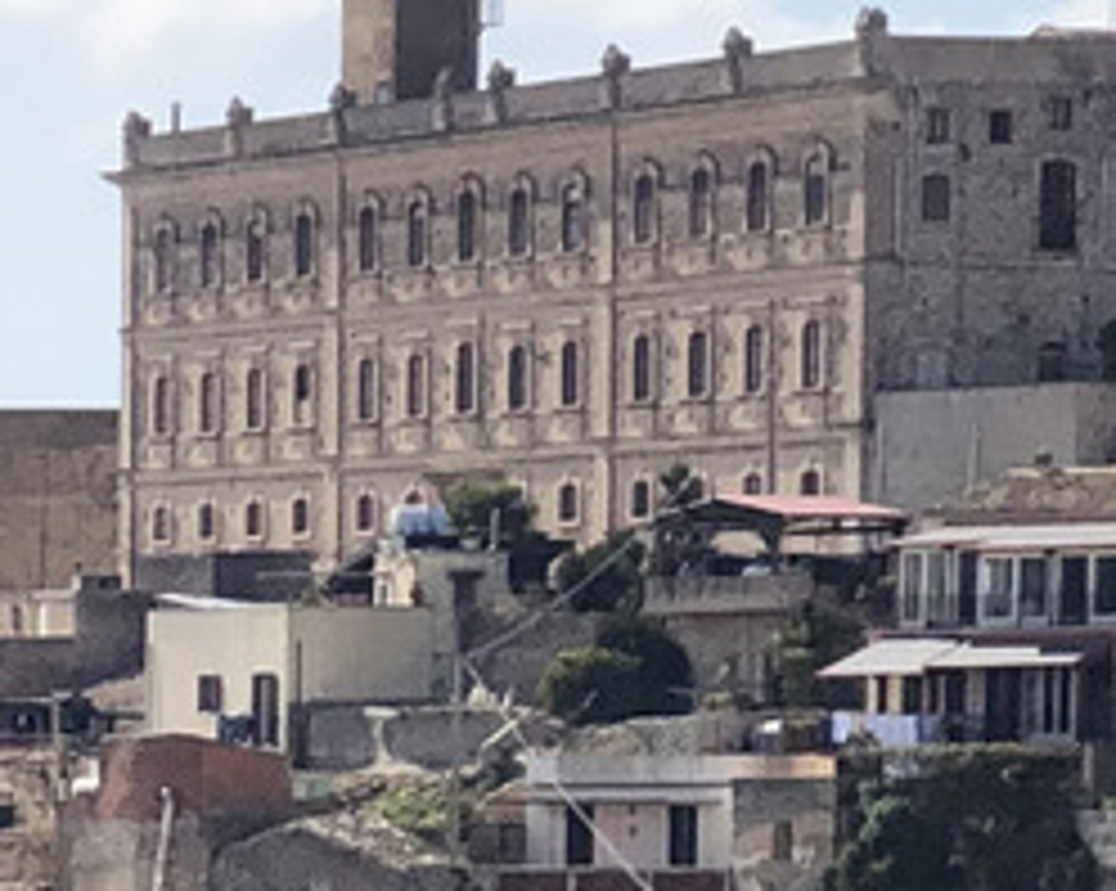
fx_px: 10825
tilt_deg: -4.8
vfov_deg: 4.7
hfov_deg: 5.7
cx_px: -1467
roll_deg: +1.1
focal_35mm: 328
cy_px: 1692
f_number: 2.4
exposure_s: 1/2288
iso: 16
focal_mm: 6
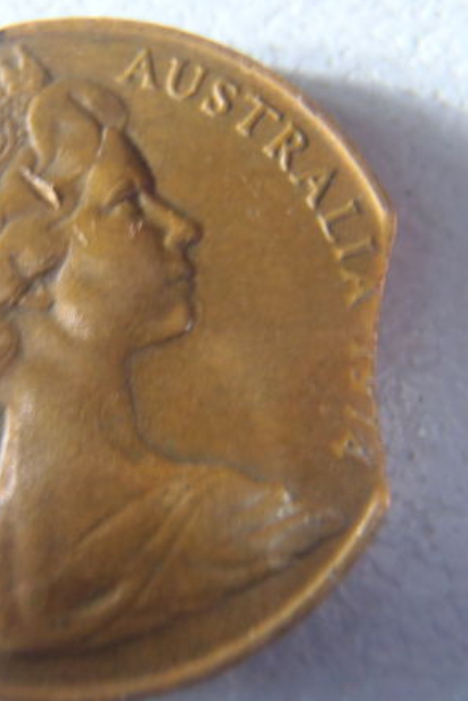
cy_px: 352
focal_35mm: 51
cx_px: 156
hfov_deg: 26.4
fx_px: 993
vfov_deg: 38.9
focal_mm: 6.53
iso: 400
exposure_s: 1/4
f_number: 4.1
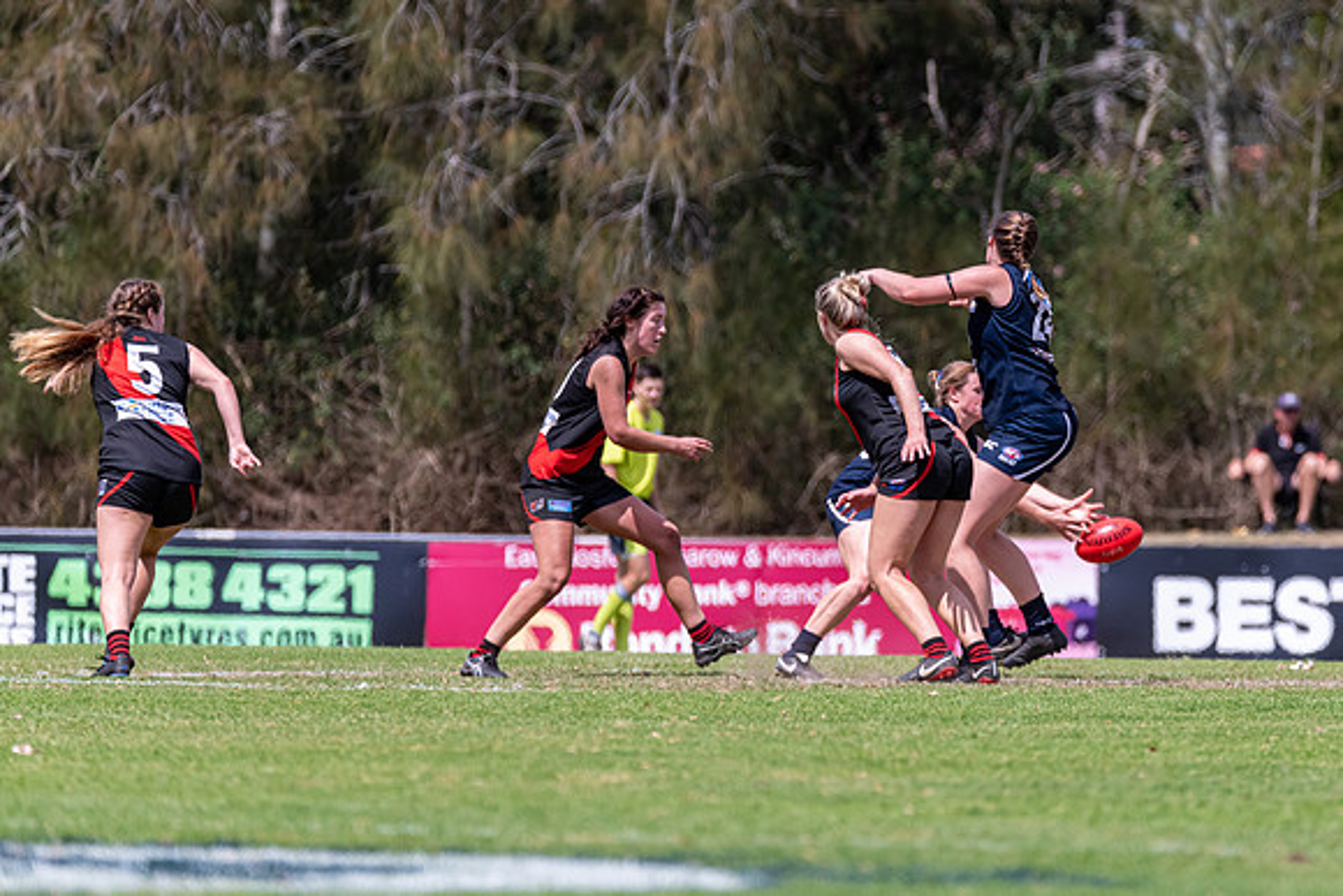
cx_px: 791
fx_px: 18458
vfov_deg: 2.8
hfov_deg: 4.2
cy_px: 368
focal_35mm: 495
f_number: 6.3
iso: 800
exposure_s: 1/3200
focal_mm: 420
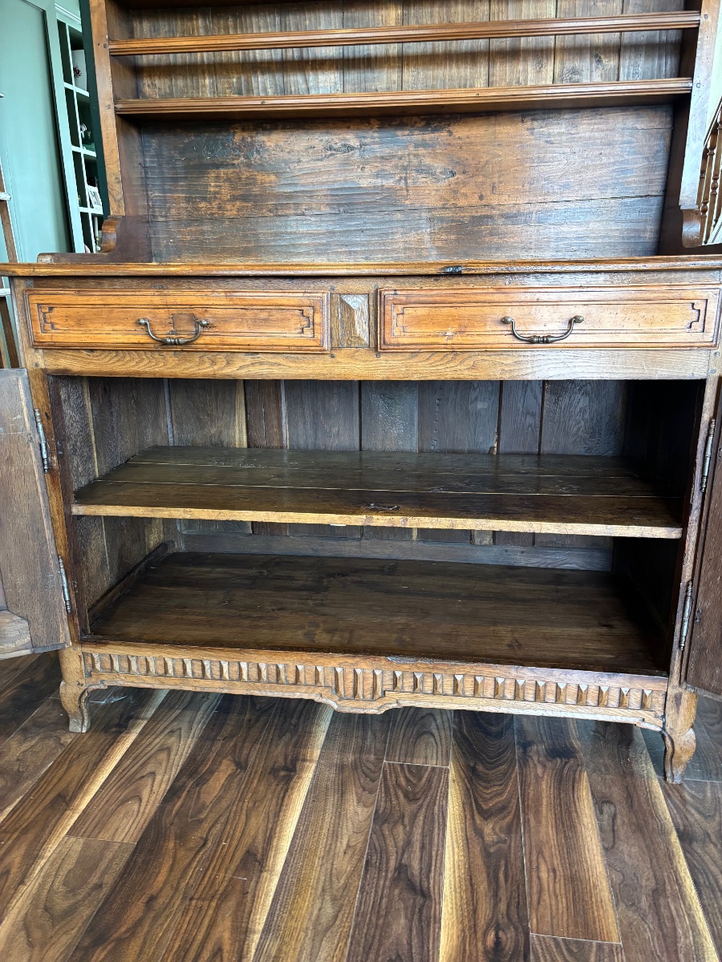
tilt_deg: -18.3
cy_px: 481
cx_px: 361
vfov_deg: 67.3
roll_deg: -0.7
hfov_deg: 53.1
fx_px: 723
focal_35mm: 26
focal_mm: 5.96
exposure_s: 1/60
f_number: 1.6
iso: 320
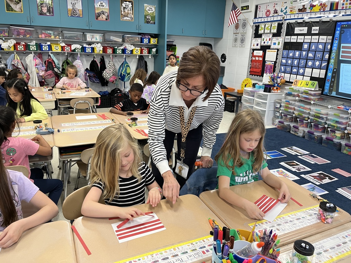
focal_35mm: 26
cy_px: 132
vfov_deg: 53.1
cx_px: 176
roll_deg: -1.8
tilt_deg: -16.8
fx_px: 264
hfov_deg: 67.3
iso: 125
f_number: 1.6
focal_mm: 5.1
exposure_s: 1/90
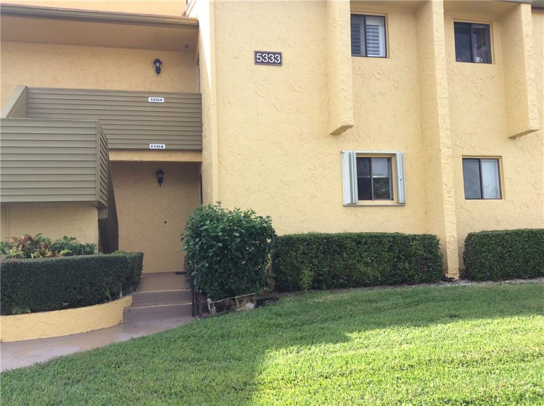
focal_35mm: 32
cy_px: 203
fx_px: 502
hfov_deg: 56.9
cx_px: 272
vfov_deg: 44.0
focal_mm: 3.3
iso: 32
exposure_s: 1/520
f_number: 2.4
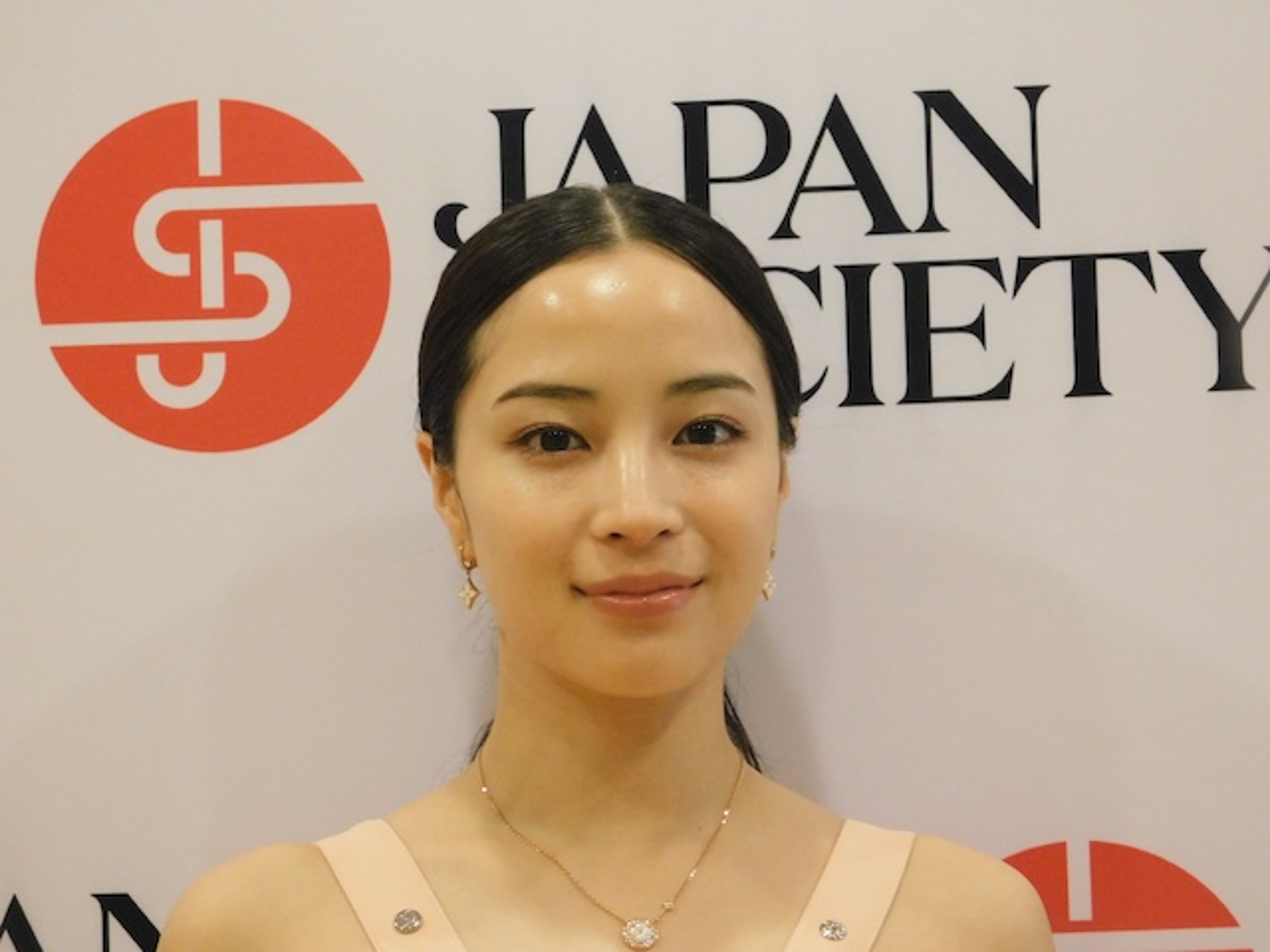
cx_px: 635
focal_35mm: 91
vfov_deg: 16.2
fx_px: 3339
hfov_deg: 21.5
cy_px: 476
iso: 800
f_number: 4.5
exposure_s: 1/30
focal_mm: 16.1
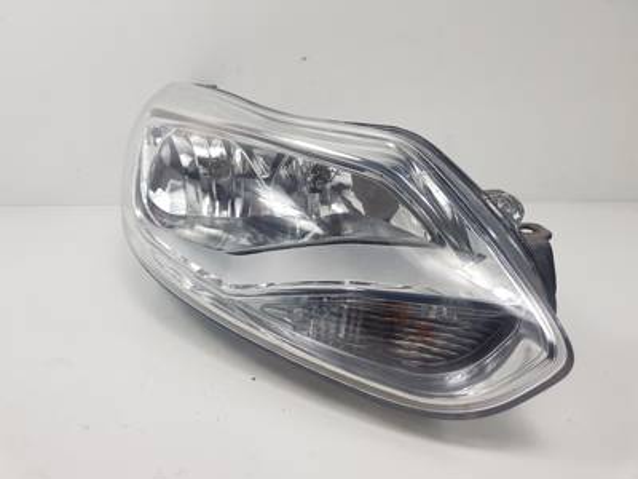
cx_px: 319
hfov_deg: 67.3
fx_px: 479
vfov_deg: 53.1
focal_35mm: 26
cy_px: 240
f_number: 1.7
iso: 40
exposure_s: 1/389
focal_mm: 4.2
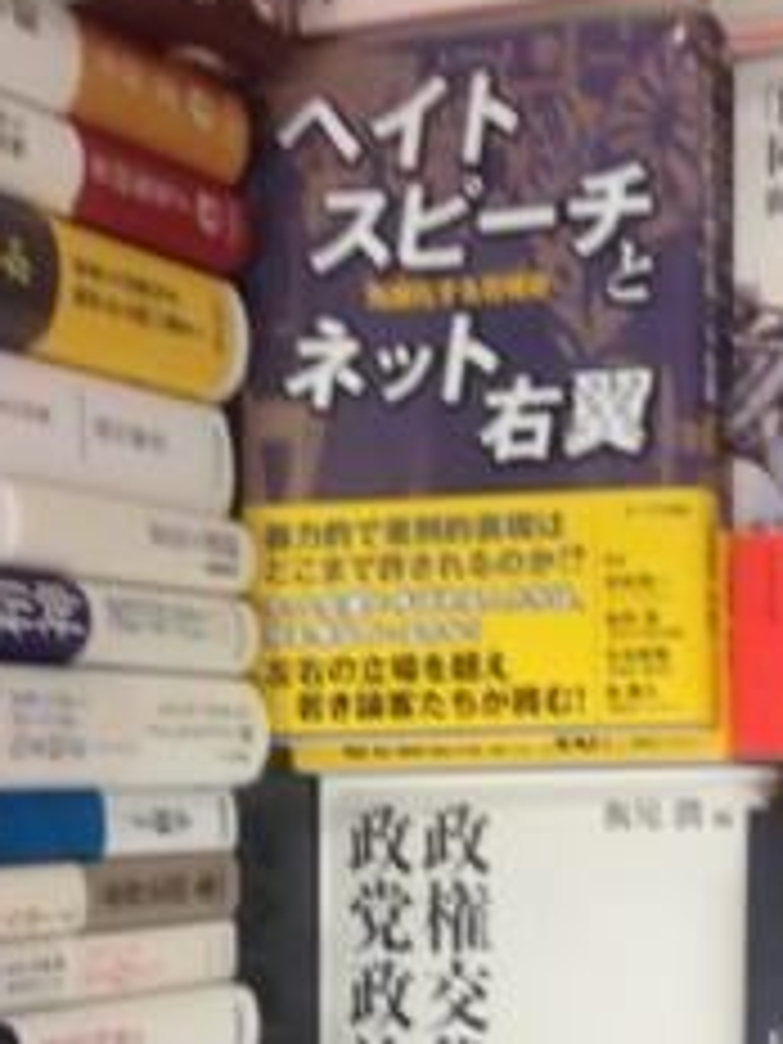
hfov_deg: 22.3
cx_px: 738
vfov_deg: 29.7
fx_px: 1930
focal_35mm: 64
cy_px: 801
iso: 50
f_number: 2.4
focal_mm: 4.13
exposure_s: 1/30
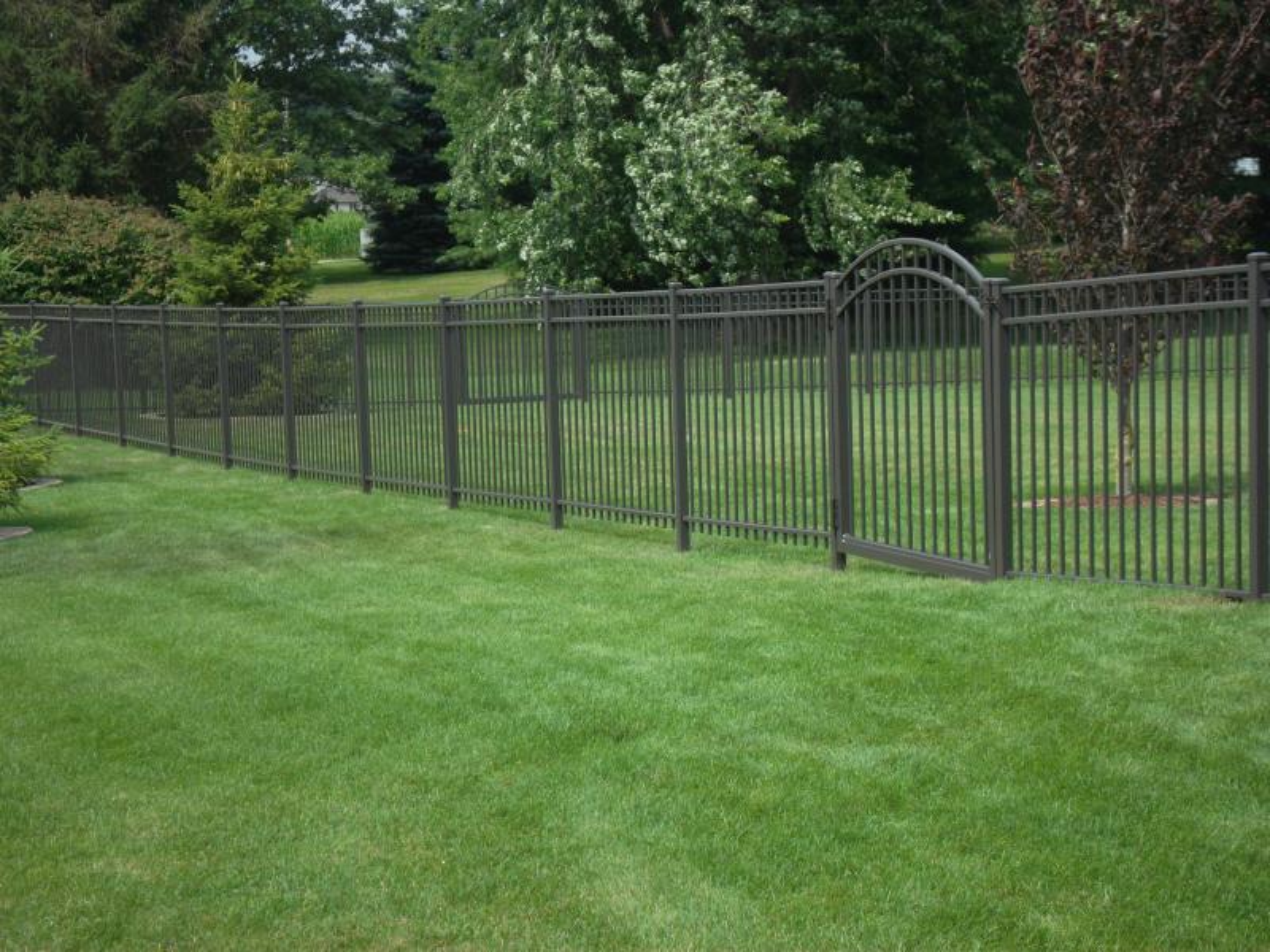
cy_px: 476
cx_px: 635
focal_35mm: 86
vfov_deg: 17.2
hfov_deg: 22.8
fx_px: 3155
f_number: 4.3
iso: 80
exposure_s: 1/420
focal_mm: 15.4
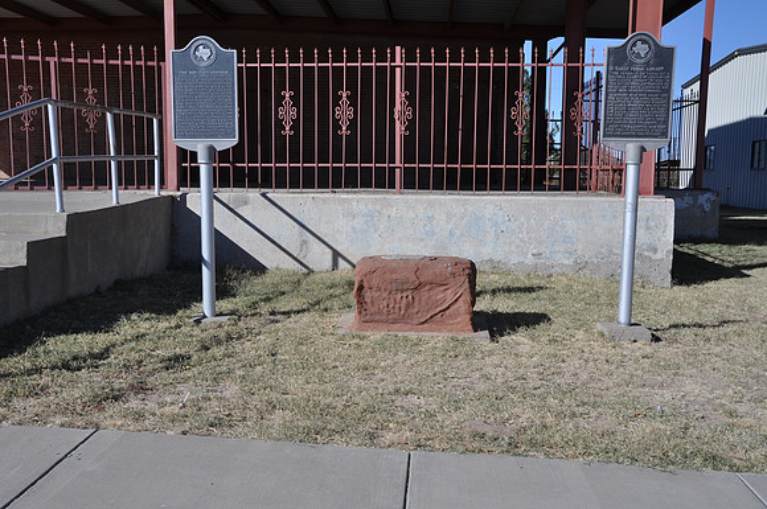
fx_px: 830
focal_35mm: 39
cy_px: 254
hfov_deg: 49.6
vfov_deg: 34.1
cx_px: 384
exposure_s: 1/125
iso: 200
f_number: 11
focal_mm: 26
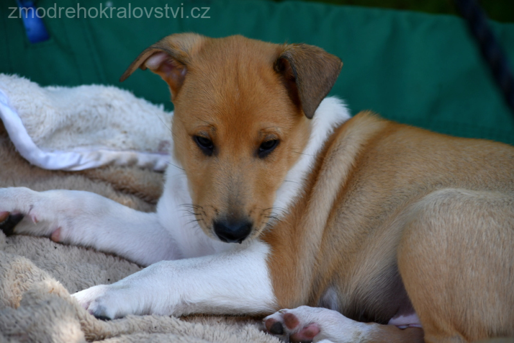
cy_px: 172
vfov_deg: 7.4
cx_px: 257
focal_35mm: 187
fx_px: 2671
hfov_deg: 11.0
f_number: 6.3
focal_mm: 125
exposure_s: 1/250
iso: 200
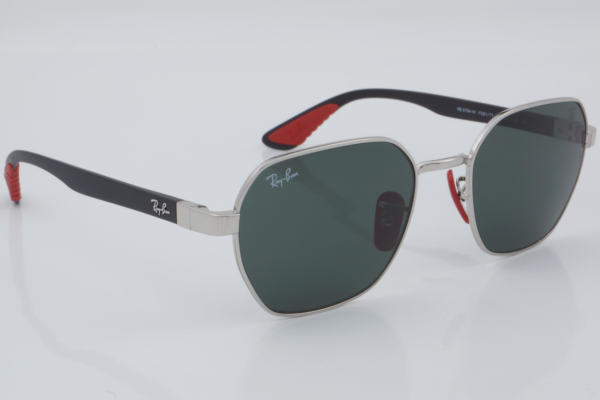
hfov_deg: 24.6
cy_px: 200
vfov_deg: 16.6
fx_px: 1375
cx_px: 300
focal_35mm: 82
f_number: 32
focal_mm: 55
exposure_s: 1/4
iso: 100
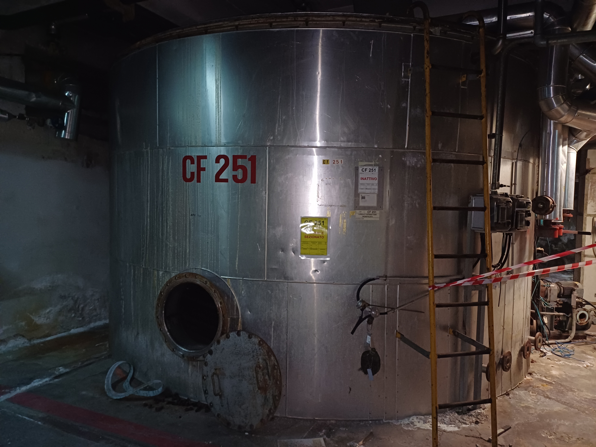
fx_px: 430
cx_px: 298
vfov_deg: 54.9
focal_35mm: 25
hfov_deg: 69.4
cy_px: 224
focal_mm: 4.65
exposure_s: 1/33.3
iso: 500
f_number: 1.8
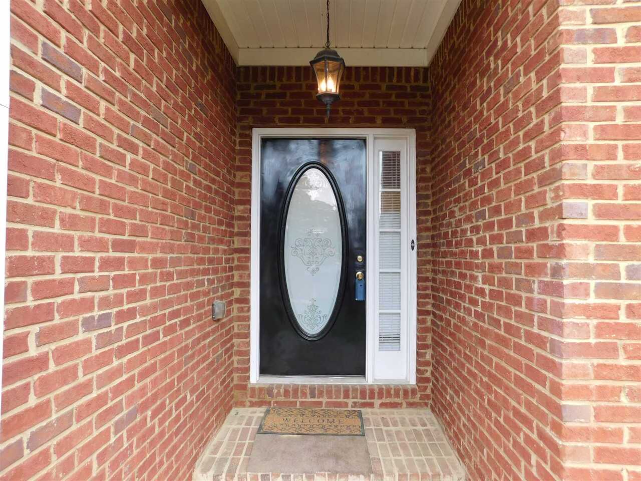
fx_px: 426
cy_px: 240
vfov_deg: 58.9
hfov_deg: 73.9
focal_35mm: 23
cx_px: 320
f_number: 3
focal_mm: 4
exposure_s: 1/60
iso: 125
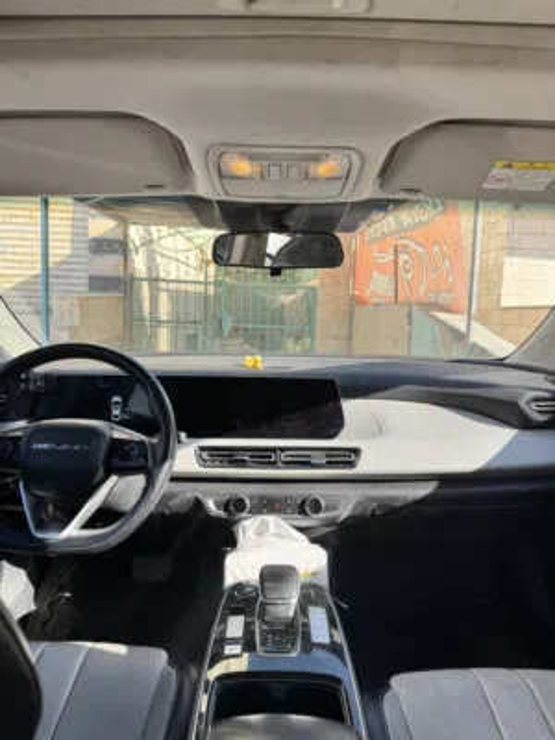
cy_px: 370
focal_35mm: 24
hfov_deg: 56.8
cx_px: 278
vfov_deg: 71.6
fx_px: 513
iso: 80
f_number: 1.78
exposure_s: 1/792
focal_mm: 6.76
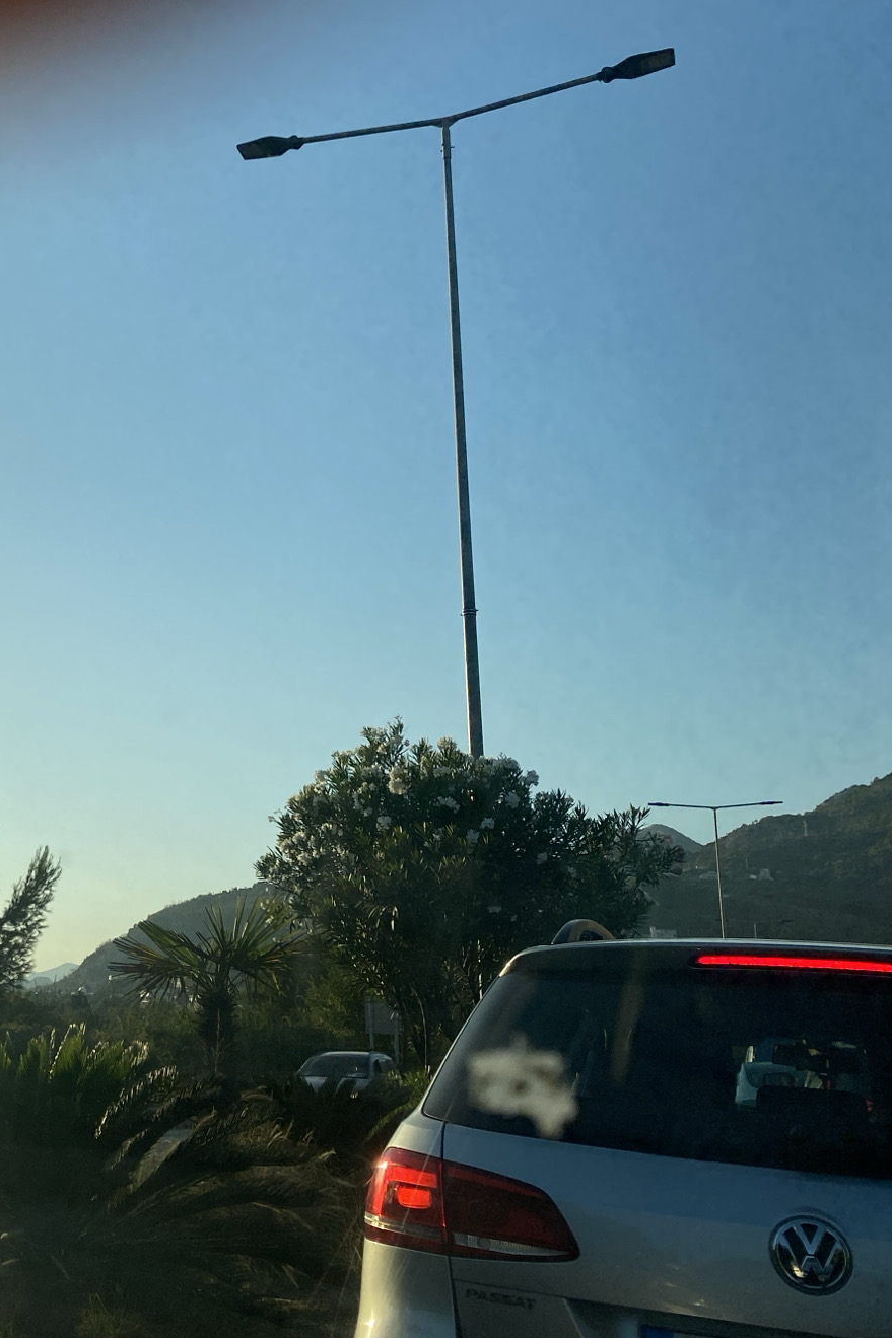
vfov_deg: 47.3
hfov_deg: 30.0
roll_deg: -2.1
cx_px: -35
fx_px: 1524
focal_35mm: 41
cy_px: 591
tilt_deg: +15.2
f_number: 1.8
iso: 32
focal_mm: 4.25
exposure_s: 1/3846
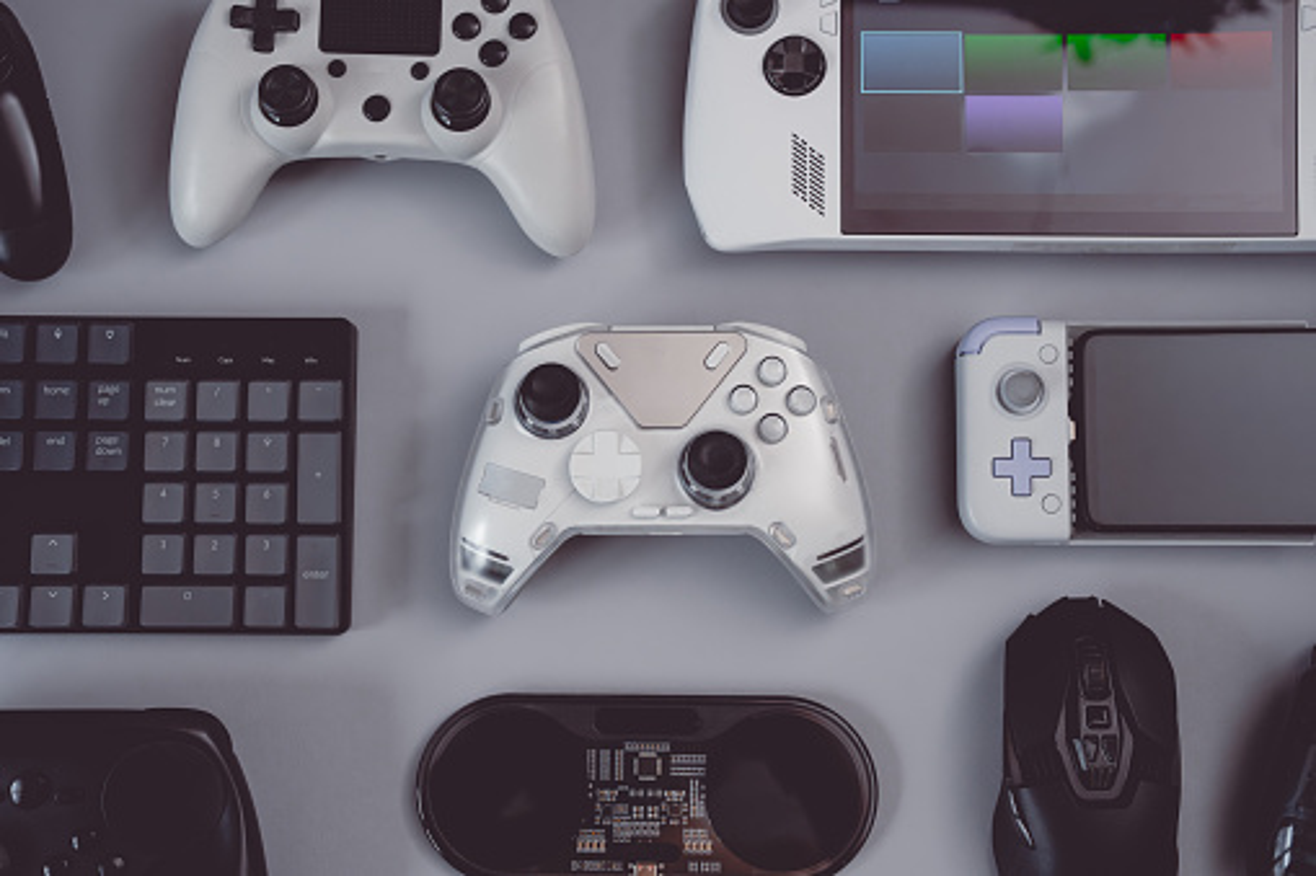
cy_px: 438
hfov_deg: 39.6
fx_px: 1827
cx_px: 658
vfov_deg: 27.0
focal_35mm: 50
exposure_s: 1/200
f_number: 5.6
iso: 800
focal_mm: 50
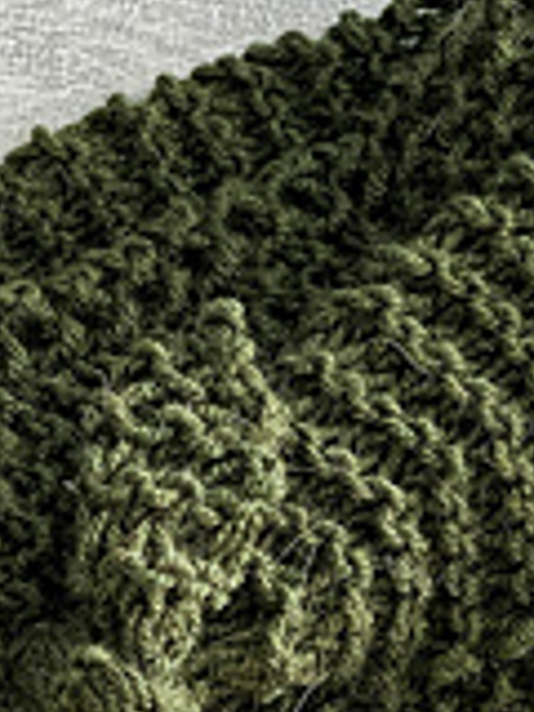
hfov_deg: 9.1
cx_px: 118
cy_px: 650
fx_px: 3353
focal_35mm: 163
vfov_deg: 12.0
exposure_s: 1/100
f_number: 2
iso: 200
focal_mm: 6
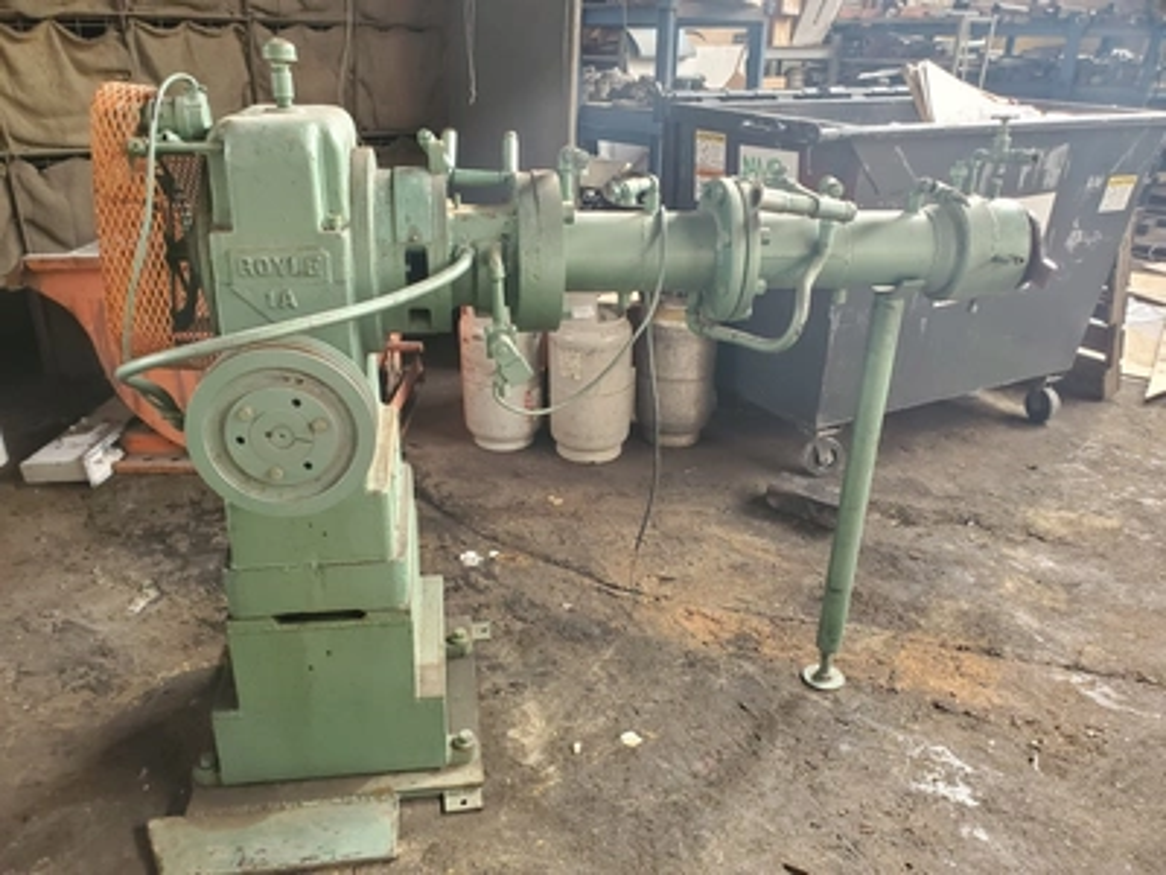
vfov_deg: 53.1
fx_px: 876
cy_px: 438
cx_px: 583
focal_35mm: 26
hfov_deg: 67.3
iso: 320
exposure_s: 1/40
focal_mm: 4.3
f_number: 2.4
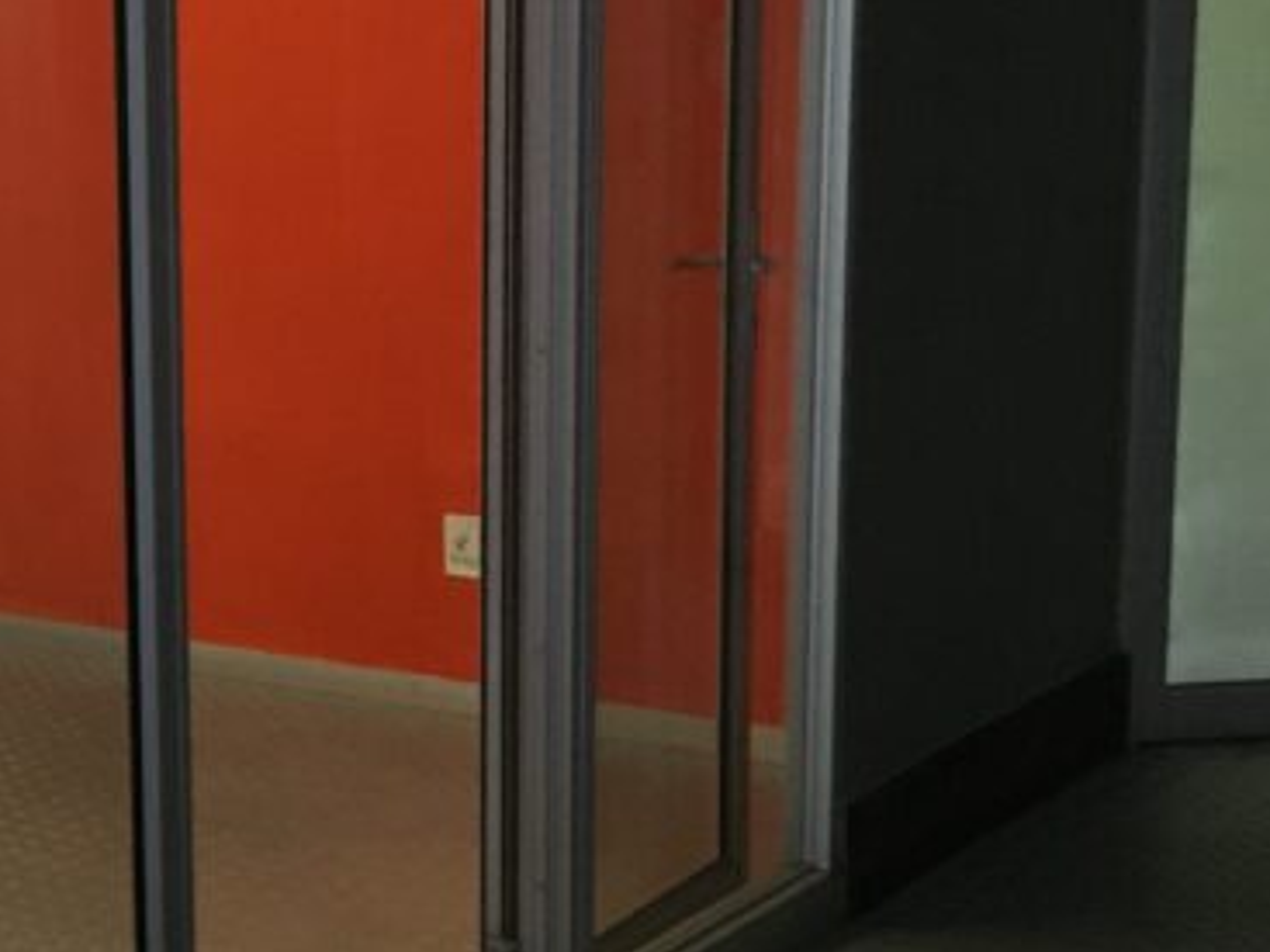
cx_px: -225
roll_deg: +2.1
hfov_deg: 22.4
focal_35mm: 81
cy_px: 488
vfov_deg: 18.2
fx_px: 2971
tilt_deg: -10.0
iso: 250
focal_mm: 4.15
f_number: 2.2
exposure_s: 1/17
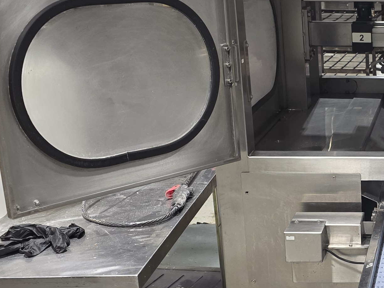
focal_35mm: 75
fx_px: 832
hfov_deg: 23.5
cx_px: 471
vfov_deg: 19.5
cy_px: 210
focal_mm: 6.3
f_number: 1.7
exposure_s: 1/120
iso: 200
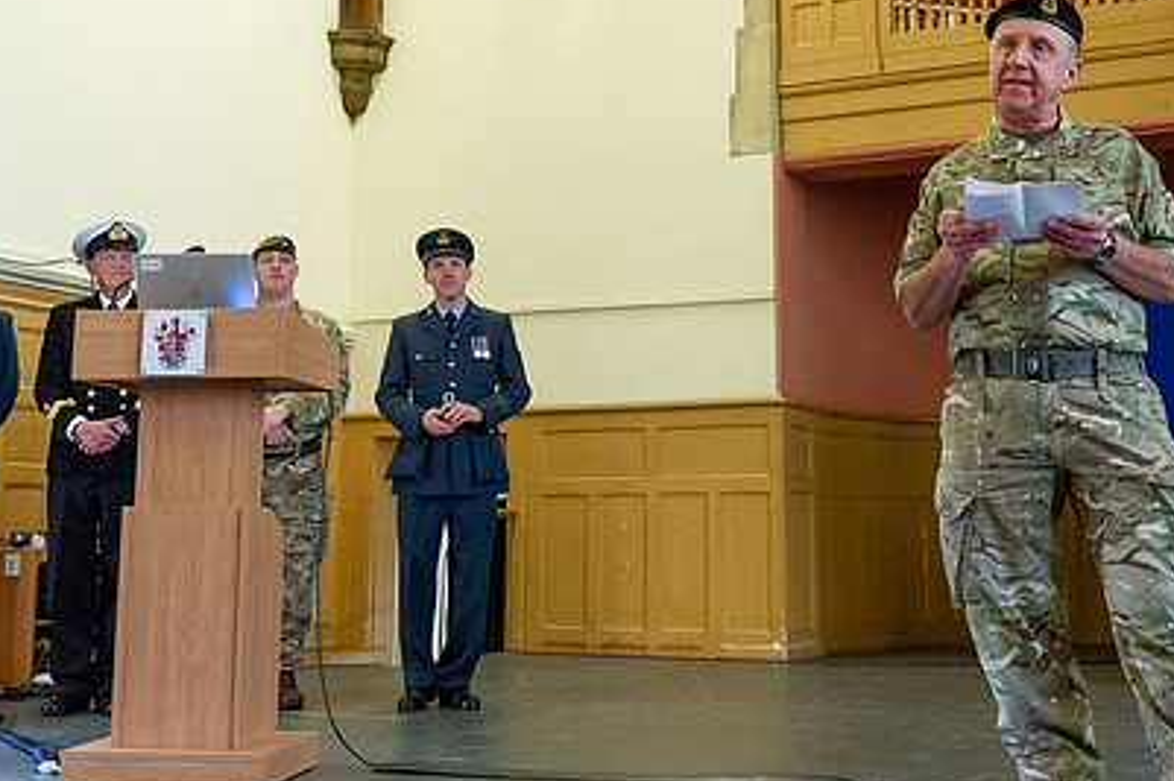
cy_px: 277
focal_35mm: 50
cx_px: 641
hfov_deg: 39.6
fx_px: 1630
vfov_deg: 26.9
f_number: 5
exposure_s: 1/200
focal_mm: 29
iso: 5000
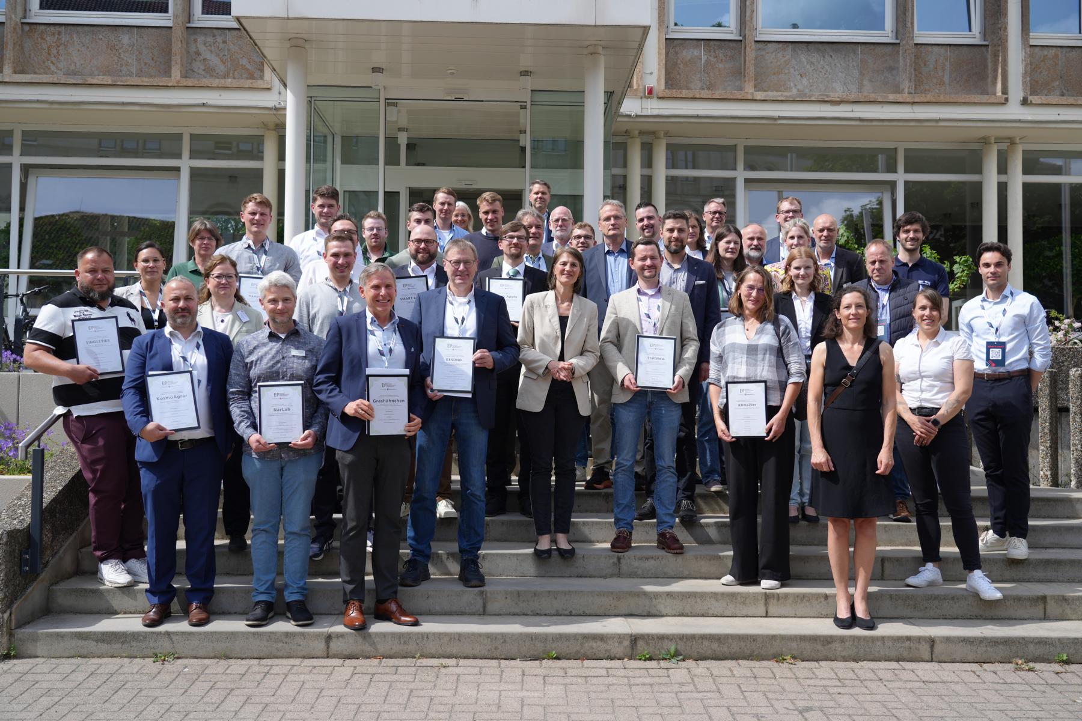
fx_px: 1052
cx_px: 541
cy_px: 360
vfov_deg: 37.9
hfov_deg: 54.4
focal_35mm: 35
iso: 100
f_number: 4.5
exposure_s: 1/640
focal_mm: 35
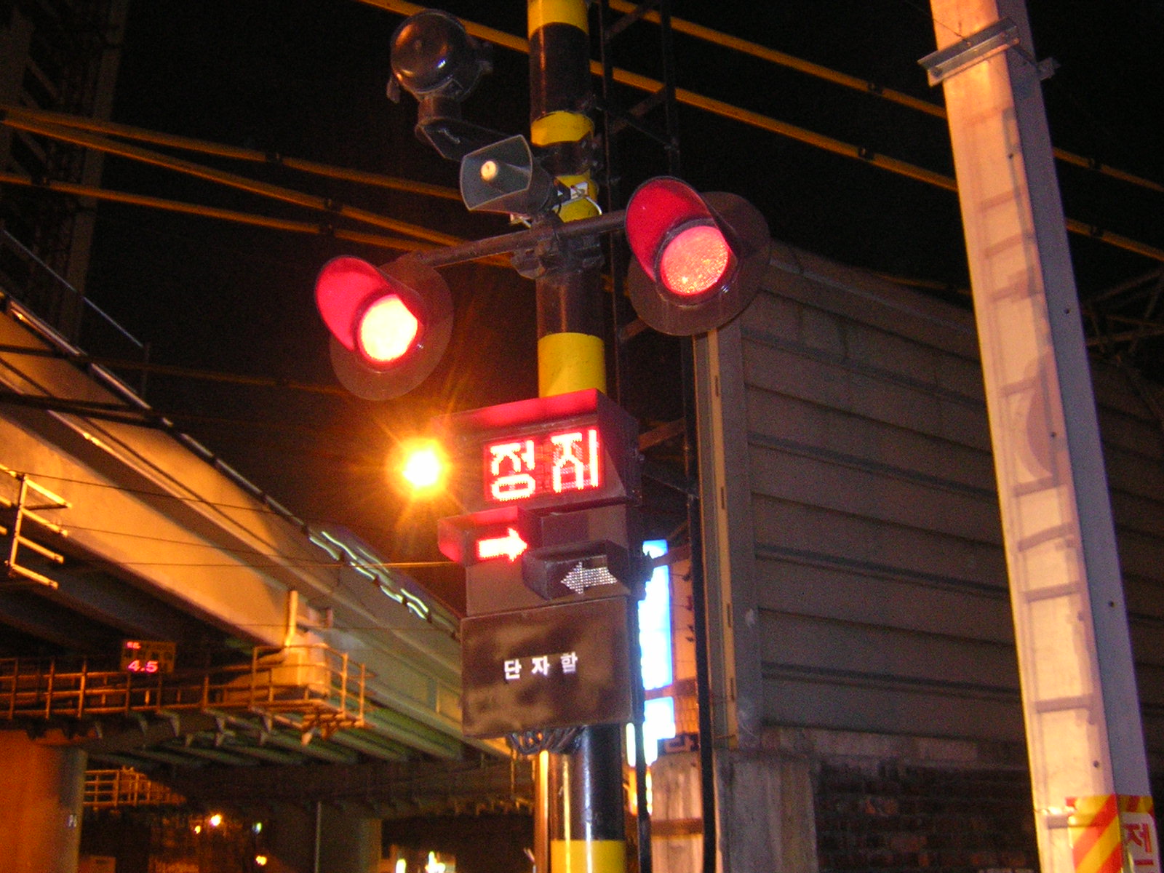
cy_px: 436
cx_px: 582
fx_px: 1211
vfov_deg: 39.7
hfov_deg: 51.4
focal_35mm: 36
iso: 400
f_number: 2.6
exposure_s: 1/6.4
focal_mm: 4.7
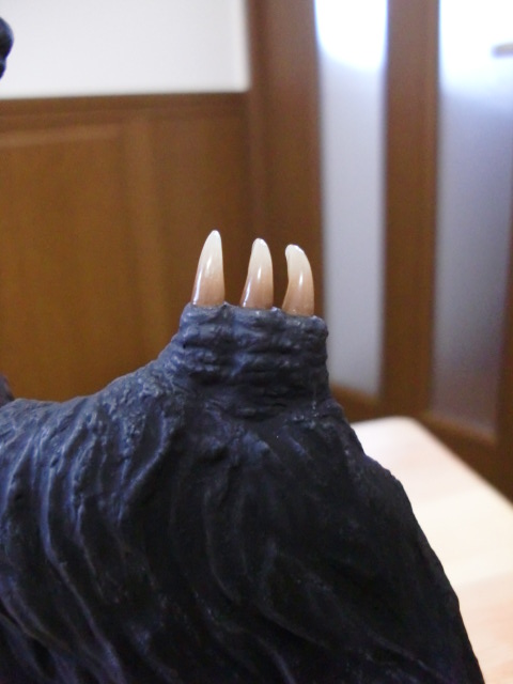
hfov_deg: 39.7
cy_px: 342
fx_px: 711
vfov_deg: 51.4
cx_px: 256
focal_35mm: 36
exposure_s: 1/60
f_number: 2.8
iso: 800
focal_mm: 6.3
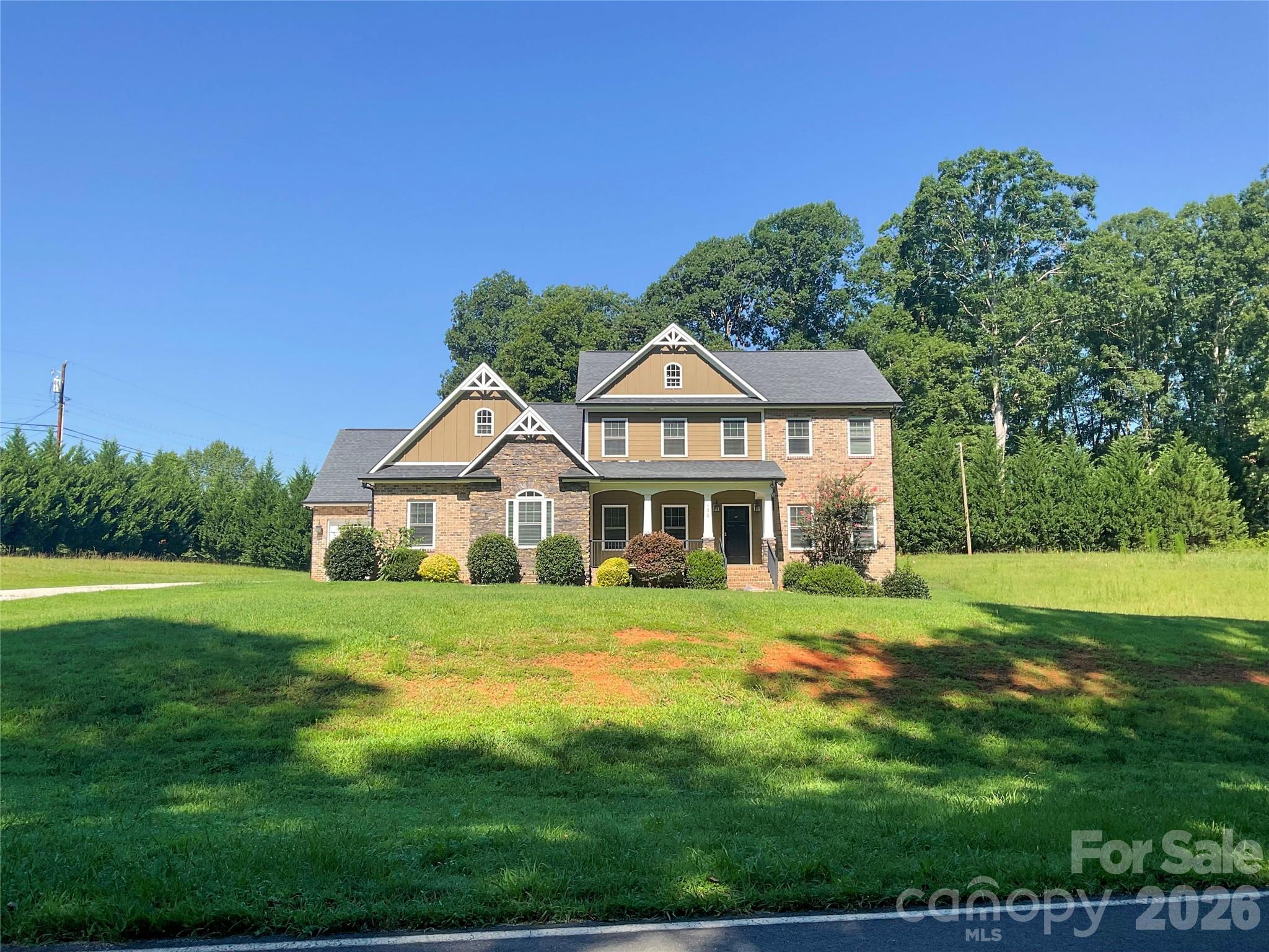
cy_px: 476
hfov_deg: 61.7
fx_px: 1063
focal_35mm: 29
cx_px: 634
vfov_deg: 48.2
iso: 16
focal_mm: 3
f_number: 1.8
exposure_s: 1/1195
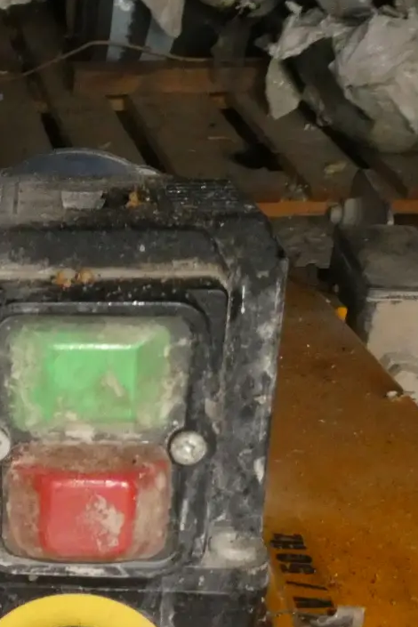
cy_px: 536
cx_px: -125
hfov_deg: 18.6
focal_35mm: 68
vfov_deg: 28.7
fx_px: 1184
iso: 800
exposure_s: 1/60
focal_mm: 4.3
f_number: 3.3
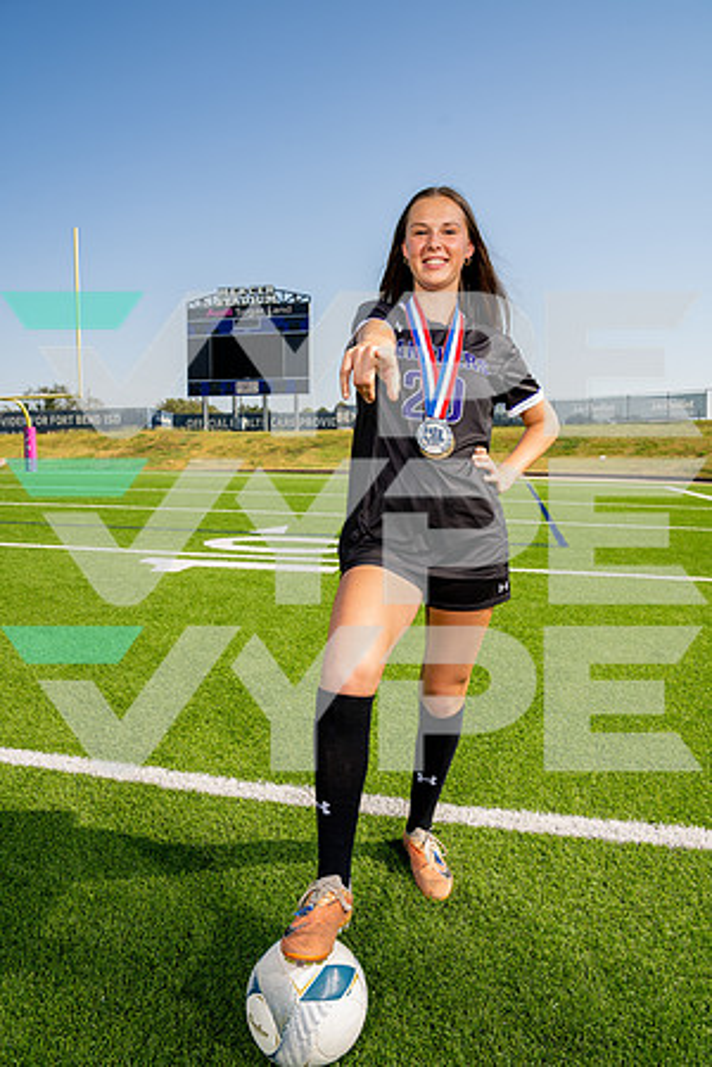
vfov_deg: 73.7
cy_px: 534
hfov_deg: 53.1
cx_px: 356
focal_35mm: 24
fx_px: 712
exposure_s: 1/125
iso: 50
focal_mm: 24
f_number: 7.1
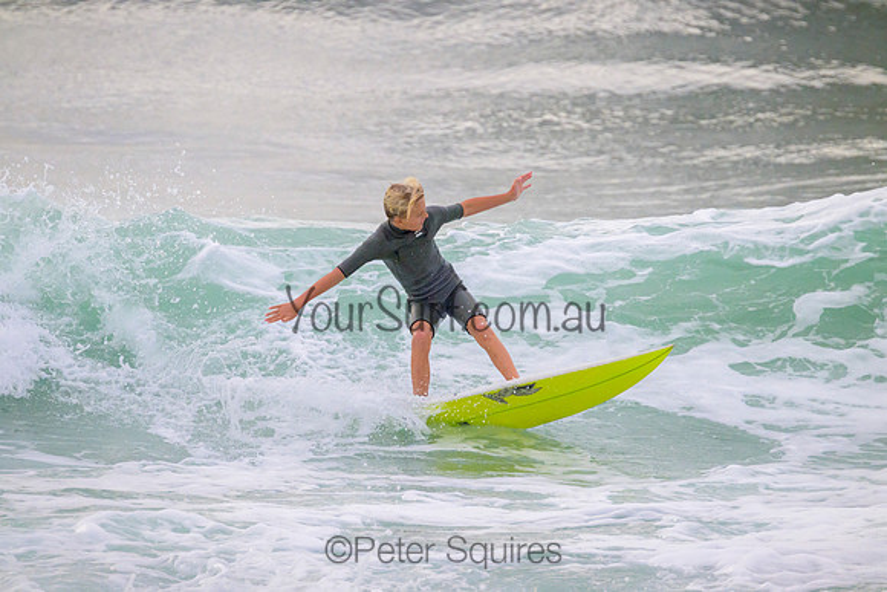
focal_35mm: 800
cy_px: 296
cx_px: 444
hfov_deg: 2.6
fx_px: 19715
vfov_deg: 1.7
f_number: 11
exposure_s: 1/2000
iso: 2000
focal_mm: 800
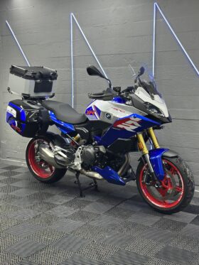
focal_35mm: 48
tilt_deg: -7.5
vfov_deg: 39.6
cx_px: 100
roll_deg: +0.0
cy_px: 132
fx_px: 368
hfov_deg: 30.3
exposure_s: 1/50
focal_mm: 6.86
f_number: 1.78
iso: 80
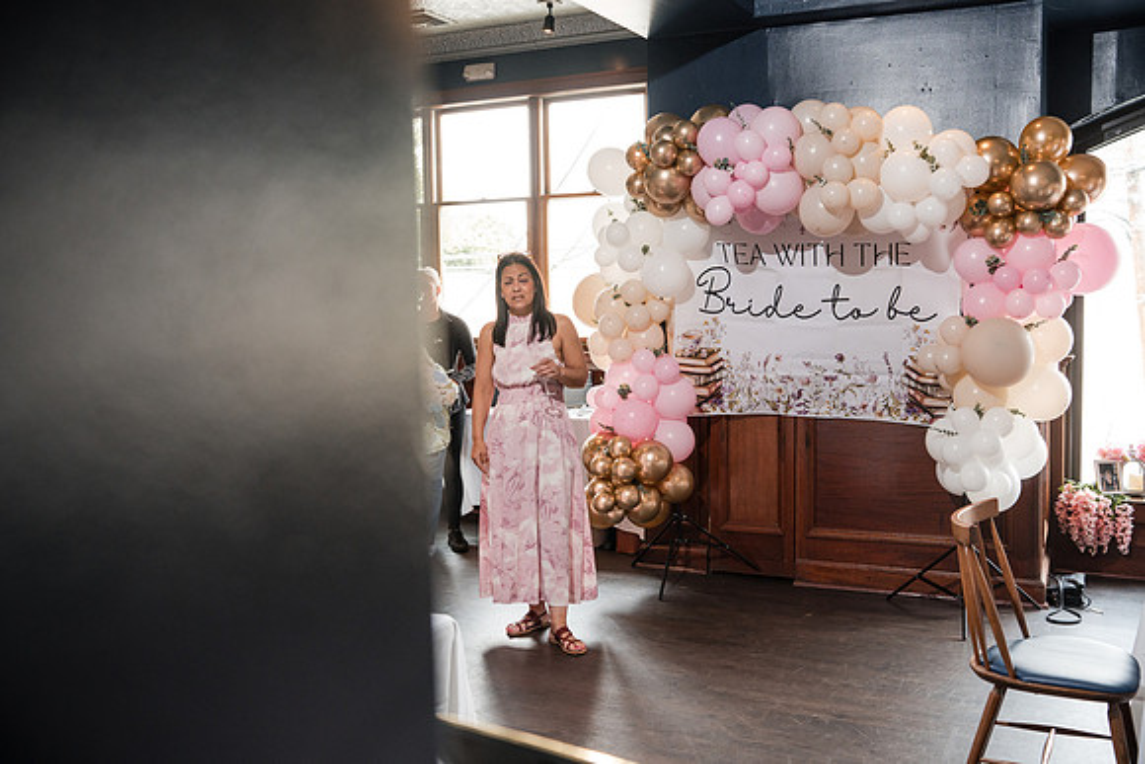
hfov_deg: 54.4
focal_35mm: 35
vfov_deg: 37.9
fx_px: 1113
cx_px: 572
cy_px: 382
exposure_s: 1/250
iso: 1600
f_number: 4
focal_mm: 35
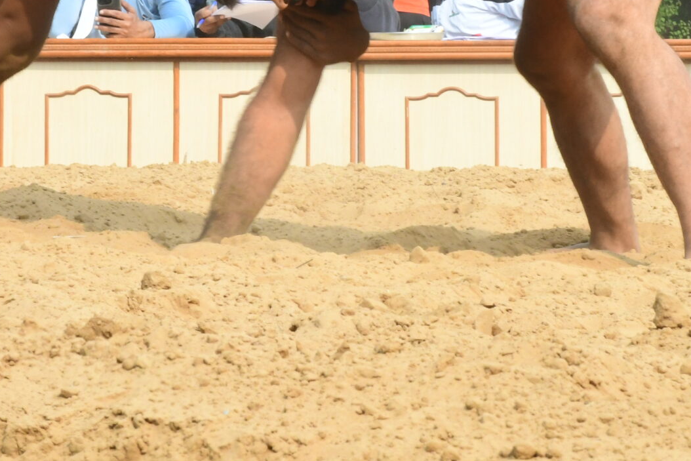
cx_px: 294
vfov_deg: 5.4
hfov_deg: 8.1
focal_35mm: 255
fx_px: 4895
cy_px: -32
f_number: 20
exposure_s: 1/125
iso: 800
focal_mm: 70
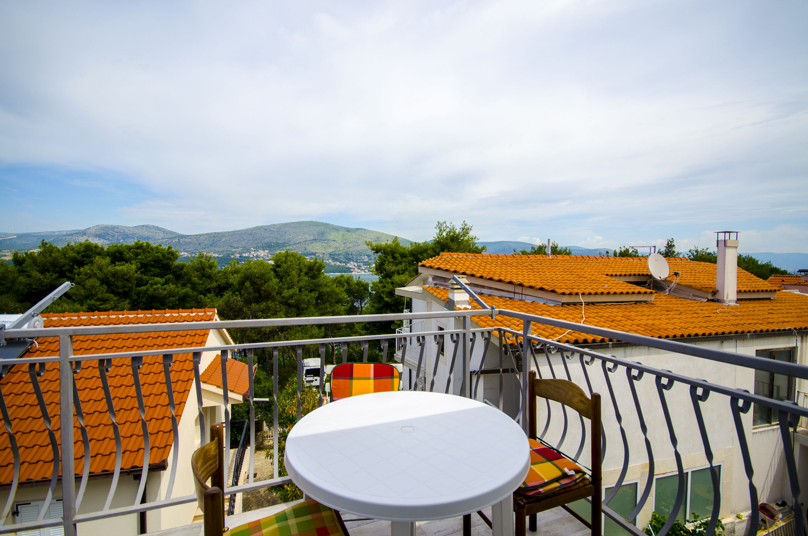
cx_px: 404
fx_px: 336
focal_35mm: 15
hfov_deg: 100.5
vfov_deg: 77.1
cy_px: 268
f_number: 6.3
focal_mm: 10
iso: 100
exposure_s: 1/800
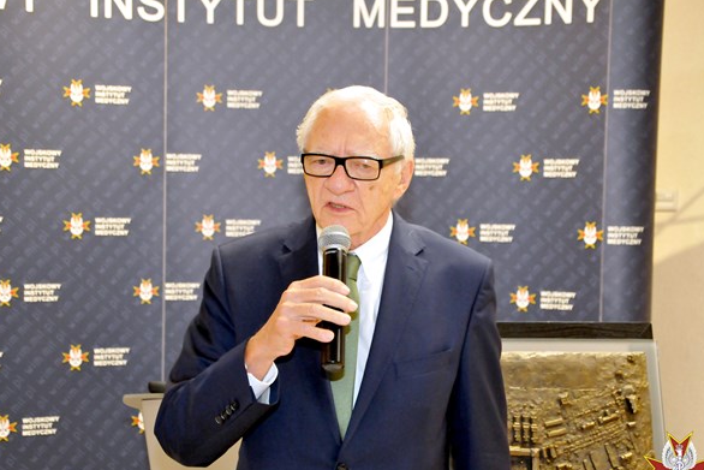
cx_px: 335
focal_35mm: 72
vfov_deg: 18.9
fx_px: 1408
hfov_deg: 28.1
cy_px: 252
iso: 2500
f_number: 4.8
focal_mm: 44
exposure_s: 1/60
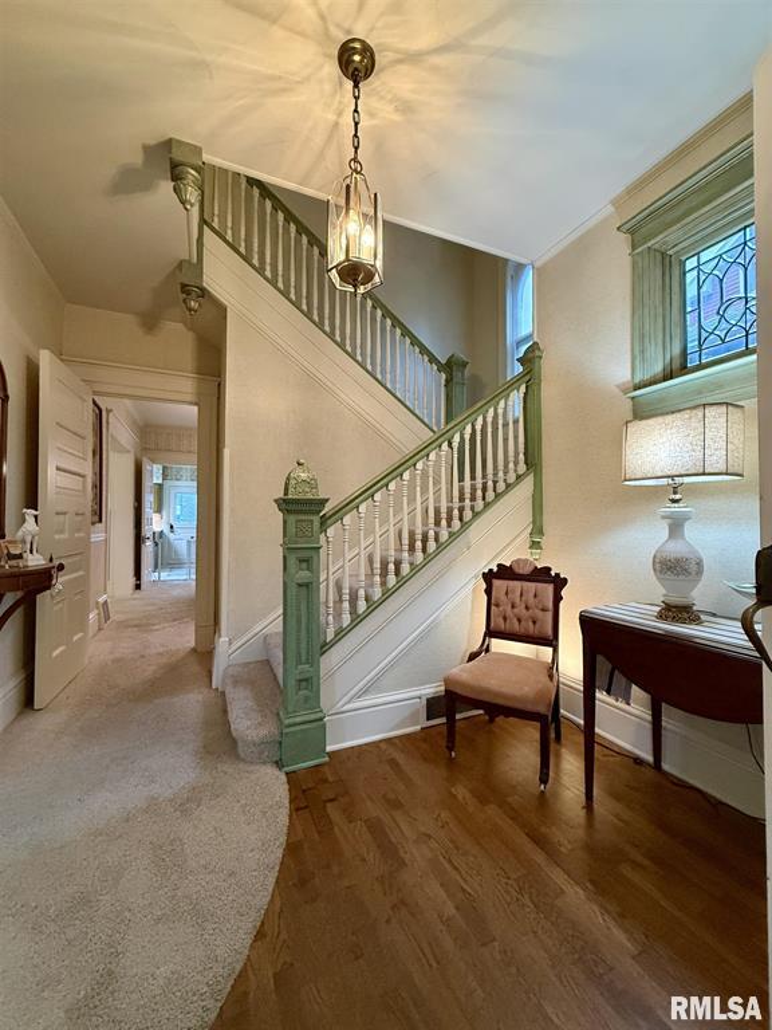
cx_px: 386
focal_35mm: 14
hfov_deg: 85.7
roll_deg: -0.8
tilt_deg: +1.0
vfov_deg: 102.1
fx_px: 416
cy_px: 515
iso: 500
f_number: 2.2
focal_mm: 2.22
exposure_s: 1/60
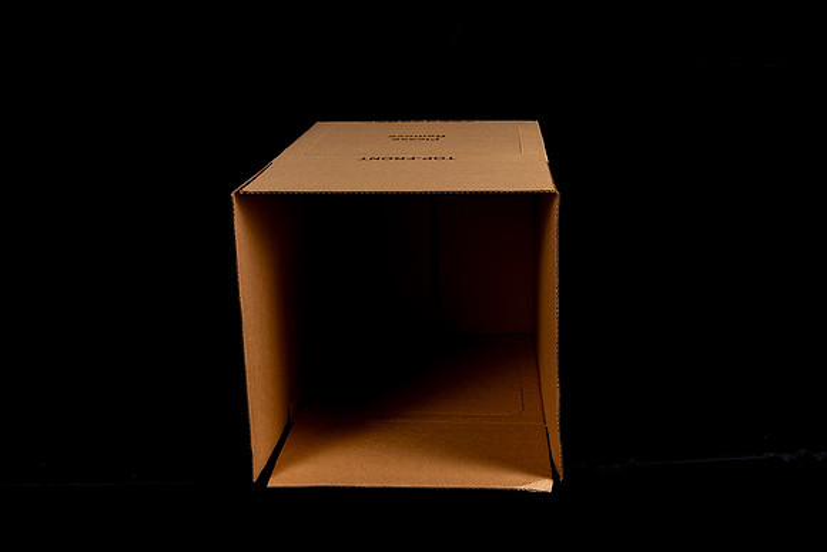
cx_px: 414
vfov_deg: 29.9
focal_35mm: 45
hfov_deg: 43.6
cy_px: 276
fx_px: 1034
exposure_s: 1/125
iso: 160
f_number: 8
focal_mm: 45
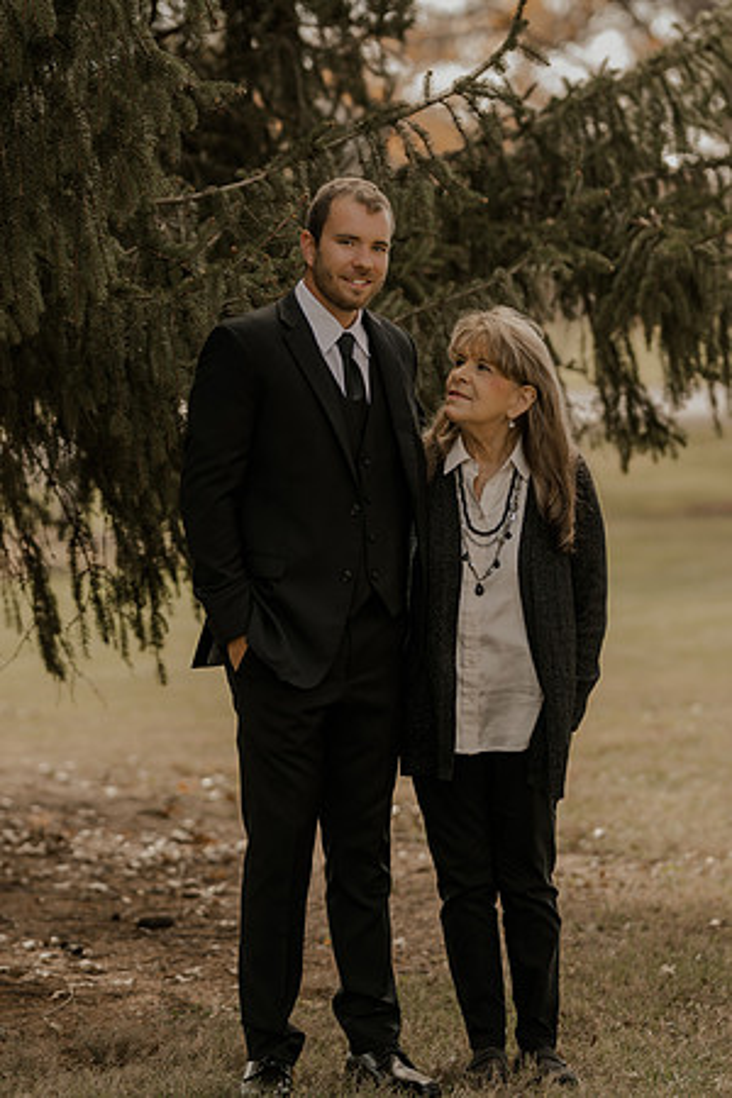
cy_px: 549
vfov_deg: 16.1
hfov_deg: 10.8
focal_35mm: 127
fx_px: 3873
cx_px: 366
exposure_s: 1/250
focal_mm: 85
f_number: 2
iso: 64
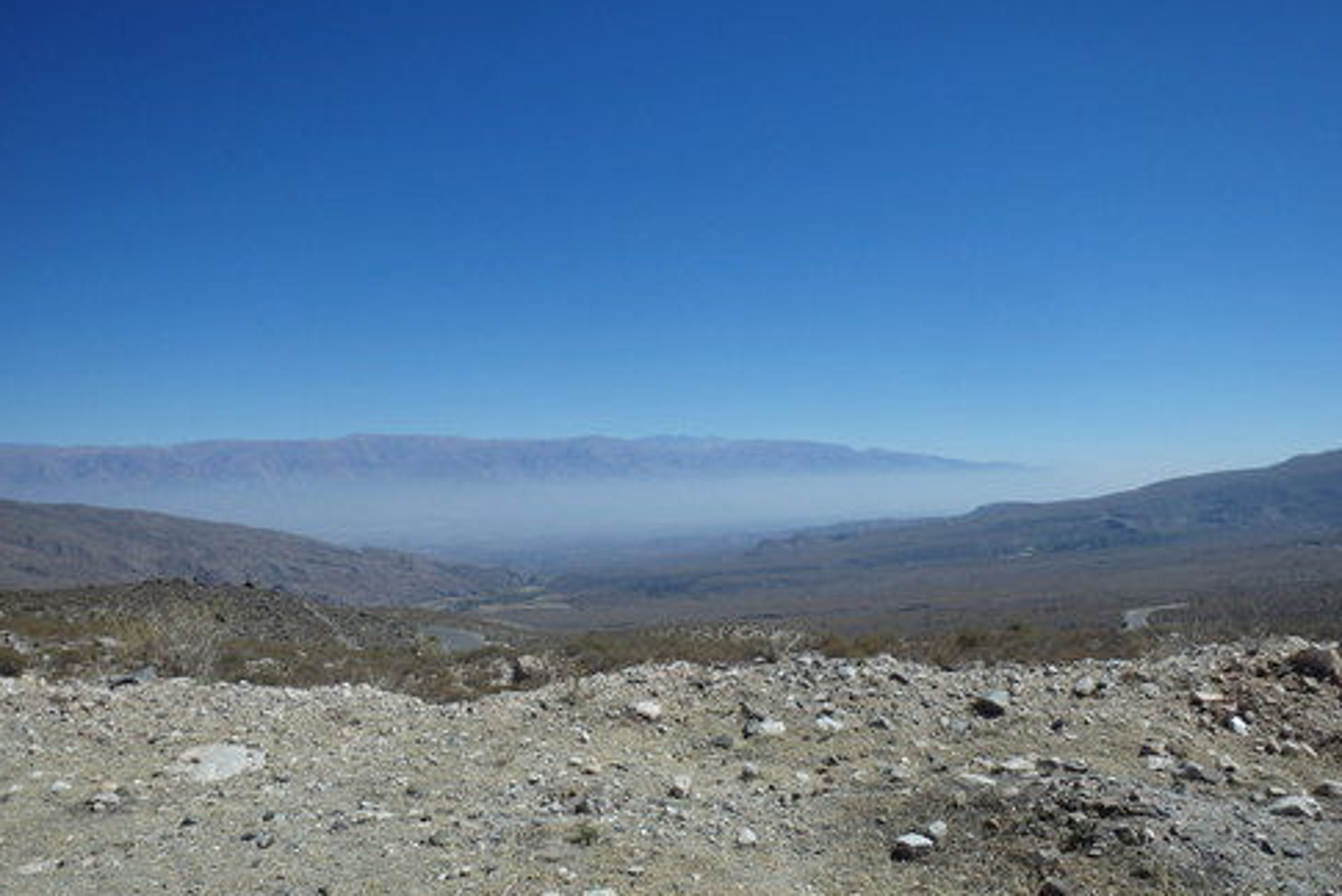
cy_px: 469
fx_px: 1119
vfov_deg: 43.7
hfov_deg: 61.9
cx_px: 683
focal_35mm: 30
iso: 125
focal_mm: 5
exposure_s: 1/200
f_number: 11
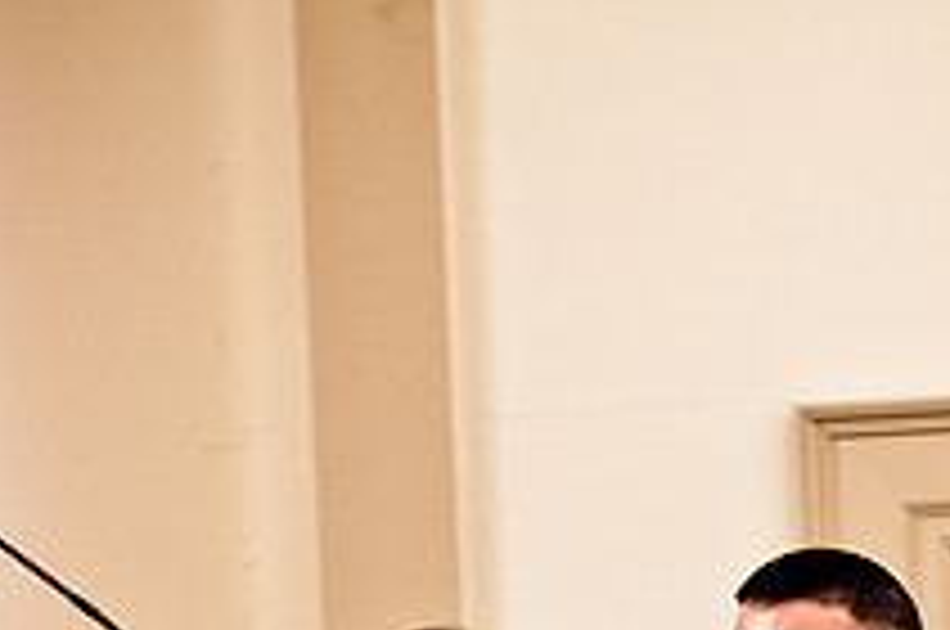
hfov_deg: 7.1
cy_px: 853
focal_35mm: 289
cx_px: 936
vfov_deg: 4.7
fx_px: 7615
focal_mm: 70
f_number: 2.8
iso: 200
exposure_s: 1/15
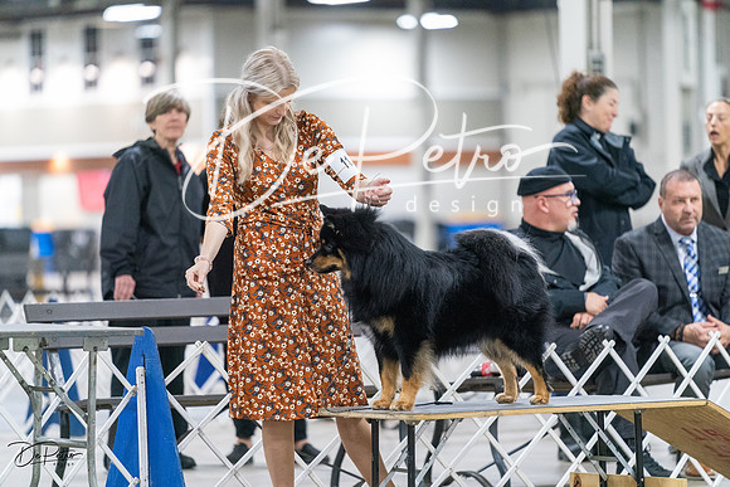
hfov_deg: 10.3
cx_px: 365
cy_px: 244
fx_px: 4056
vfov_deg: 6.9
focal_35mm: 200
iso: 8000
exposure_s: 1/200
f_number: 2.8
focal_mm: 200
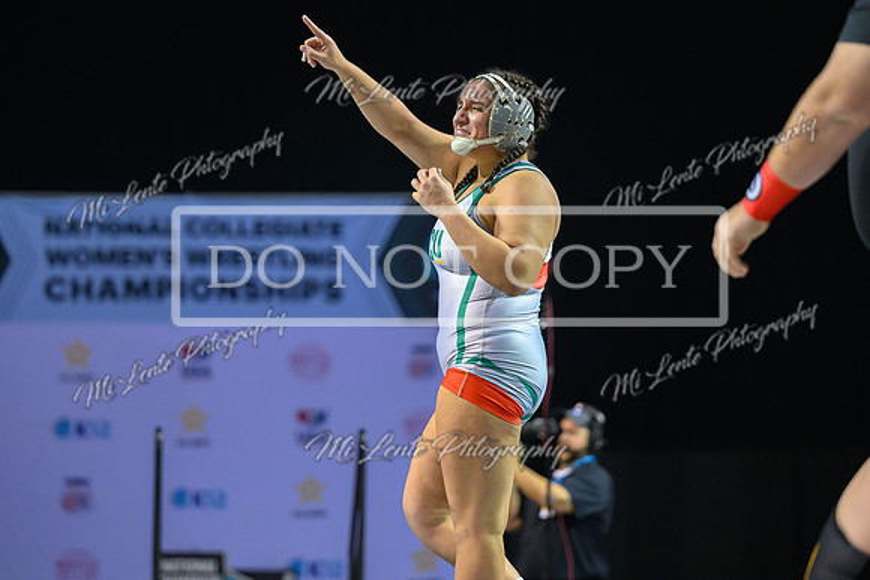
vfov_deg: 9.4
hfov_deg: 14.0
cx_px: 432
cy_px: 252
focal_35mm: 147
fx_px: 3546
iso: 3200
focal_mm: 125
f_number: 2.8
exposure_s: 1/800
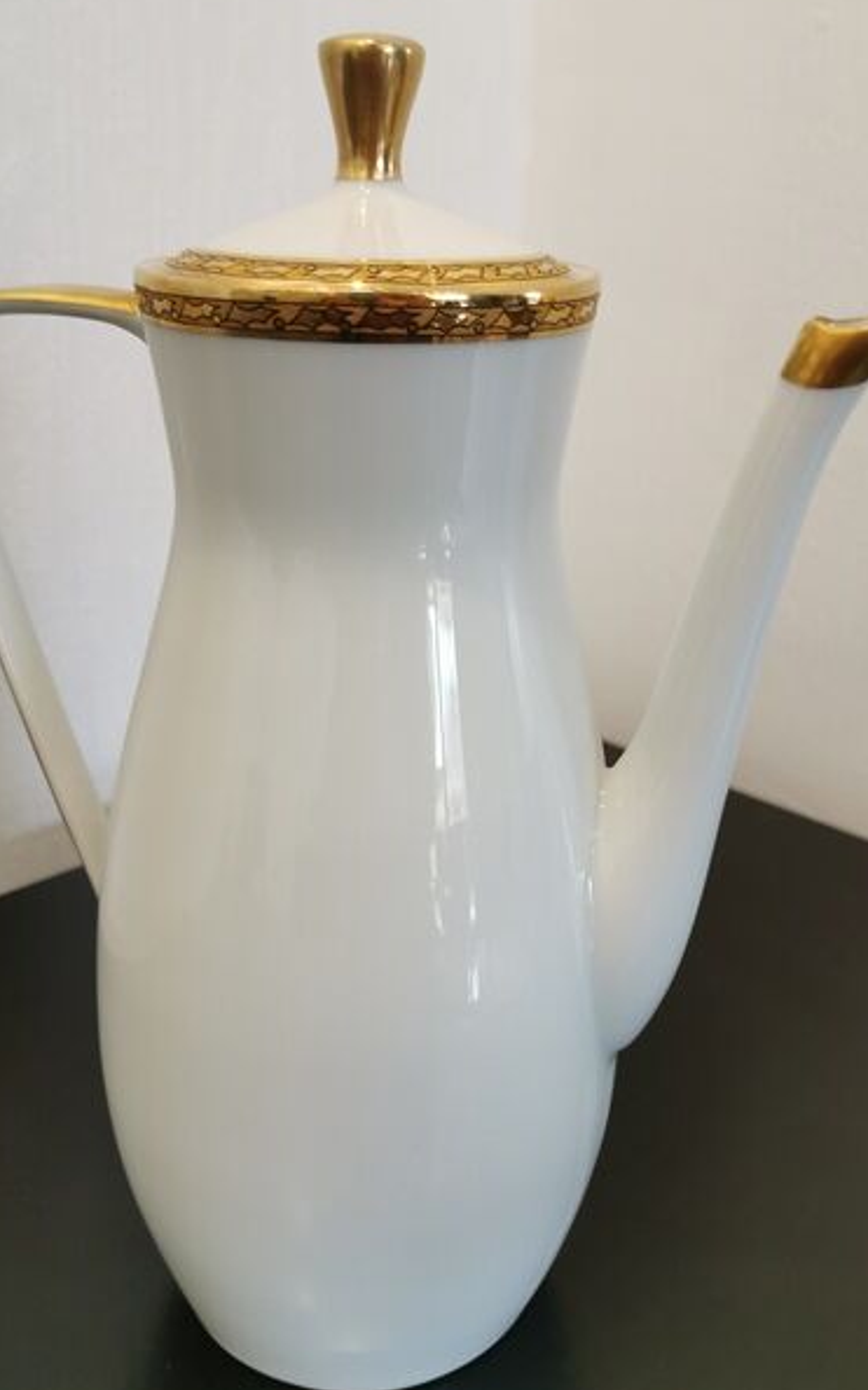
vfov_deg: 52.8
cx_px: 426
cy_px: 676
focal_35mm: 37
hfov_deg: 34.4
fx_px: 1401
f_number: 1.8
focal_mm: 5.58
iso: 100
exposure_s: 1/50
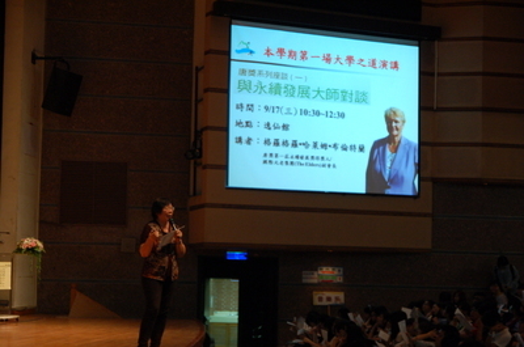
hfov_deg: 27.0
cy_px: 174
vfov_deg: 18.1
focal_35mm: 75
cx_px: 262
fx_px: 1089
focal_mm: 50
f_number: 4.2
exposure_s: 1/30
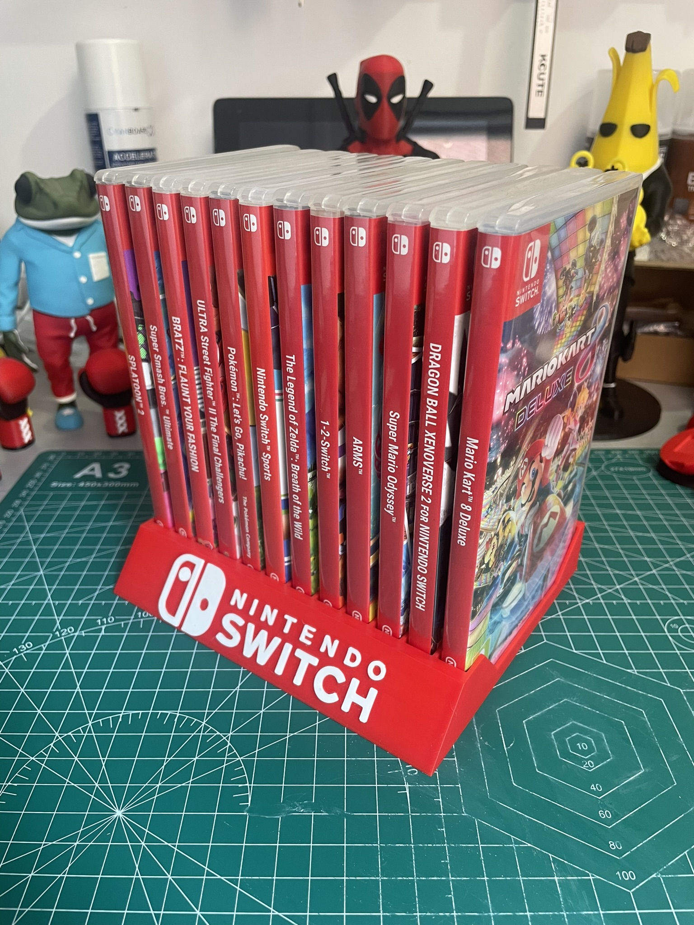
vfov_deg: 67.3
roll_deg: +0.1
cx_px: 347
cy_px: 462
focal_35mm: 26
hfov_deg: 53.1
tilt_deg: -27.6
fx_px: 695
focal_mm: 4.2
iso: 125
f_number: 1.6
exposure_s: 1/60
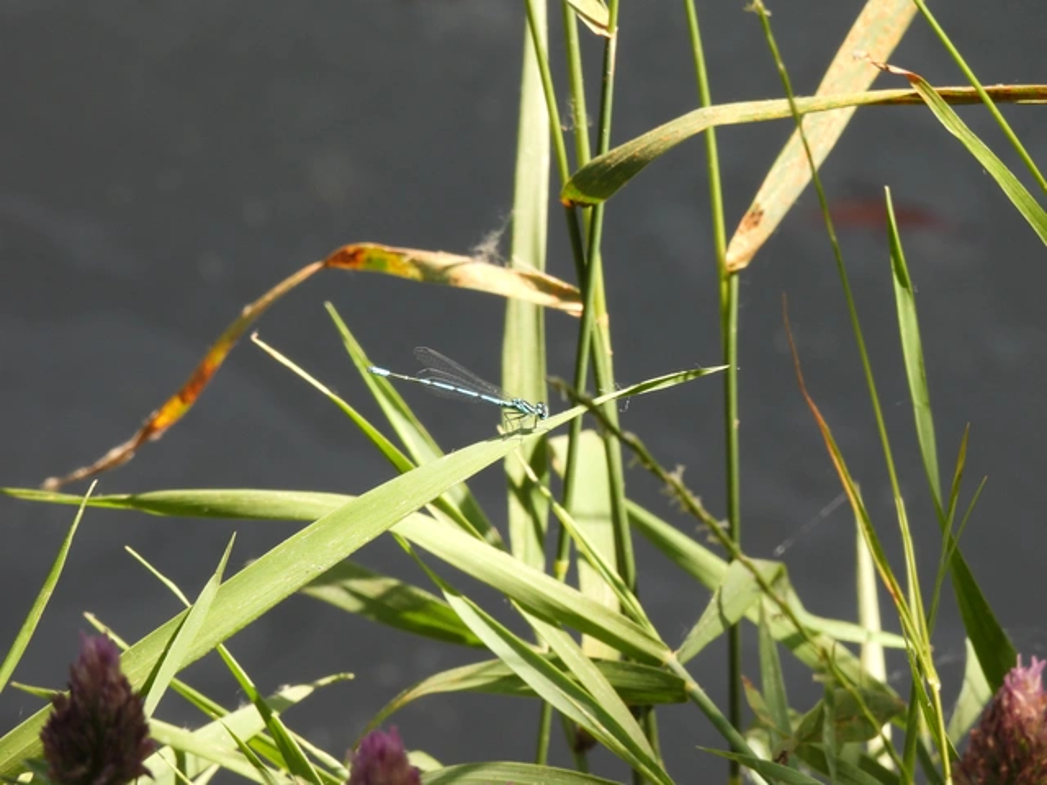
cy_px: 392
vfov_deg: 3.3
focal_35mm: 450
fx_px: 13611
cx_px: 524
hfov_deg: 4.4
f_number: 6.3
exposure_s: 1/100
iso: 100
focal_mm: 80.3
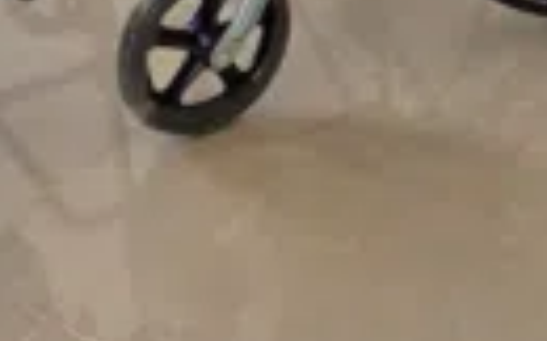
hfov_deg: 27.1
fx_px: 1117
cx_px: 425
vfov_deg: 14.1
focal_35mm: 75
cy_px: -370
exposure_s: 1/63
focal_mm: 6.3
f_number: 1.7
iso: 40
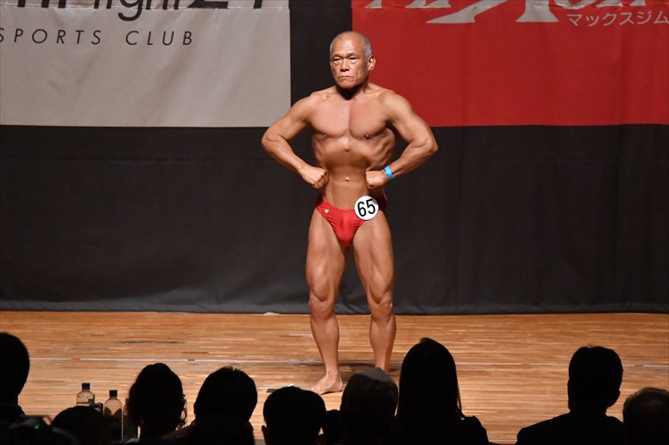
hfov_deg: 7.2
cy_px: 222
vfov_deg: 4.8
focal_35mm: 285
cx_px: 334
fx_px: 5294
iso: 10000
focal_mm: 190
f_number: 5.6
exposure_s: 1/400
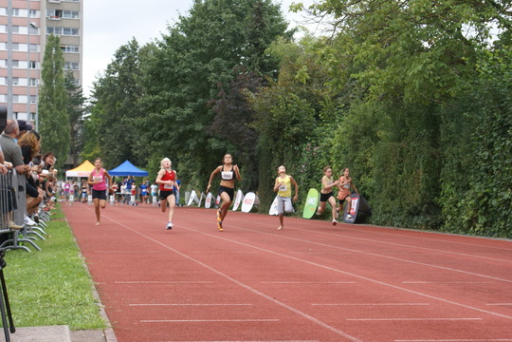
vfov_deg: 18.2
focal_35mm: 75
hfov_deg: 27.0
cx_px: 256
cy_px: 171
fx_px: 1067
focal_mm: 50
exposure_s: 1/200
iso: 160
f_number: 5.6
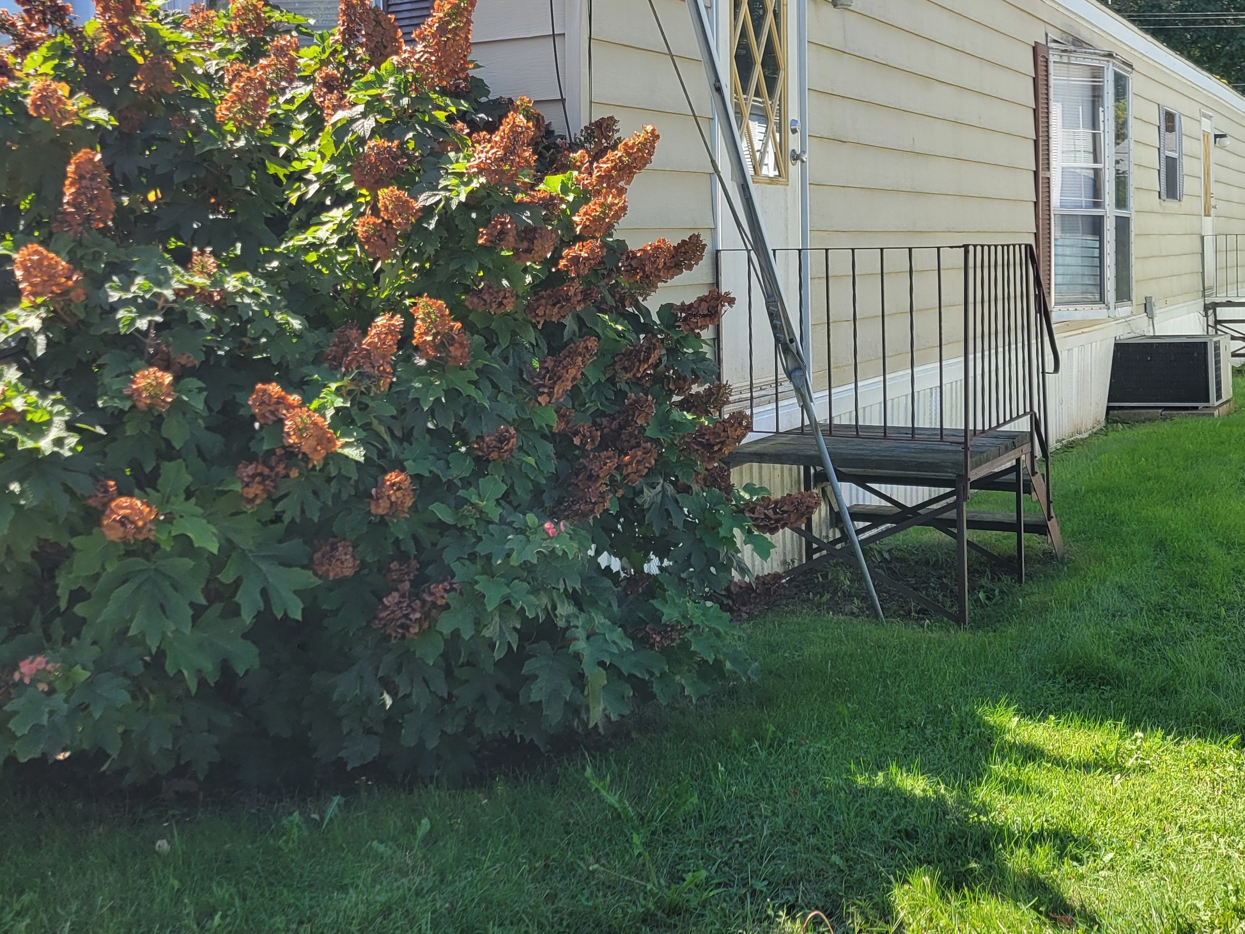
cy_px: 313
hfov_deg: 45.7
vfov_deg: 34.8
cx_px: 674
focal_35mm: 41
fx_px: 1475
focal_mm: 5.4
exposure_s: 1/586
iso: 40
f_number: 1.8
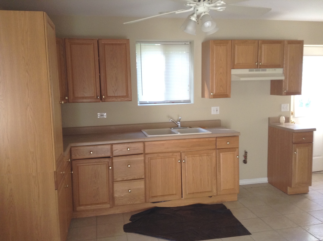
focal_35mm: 33
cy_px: 120
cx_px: 162
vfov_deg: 42.8
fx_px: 307
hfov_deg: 55.4
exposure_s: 1/24
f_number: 2.4
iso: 80
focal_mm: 3.3
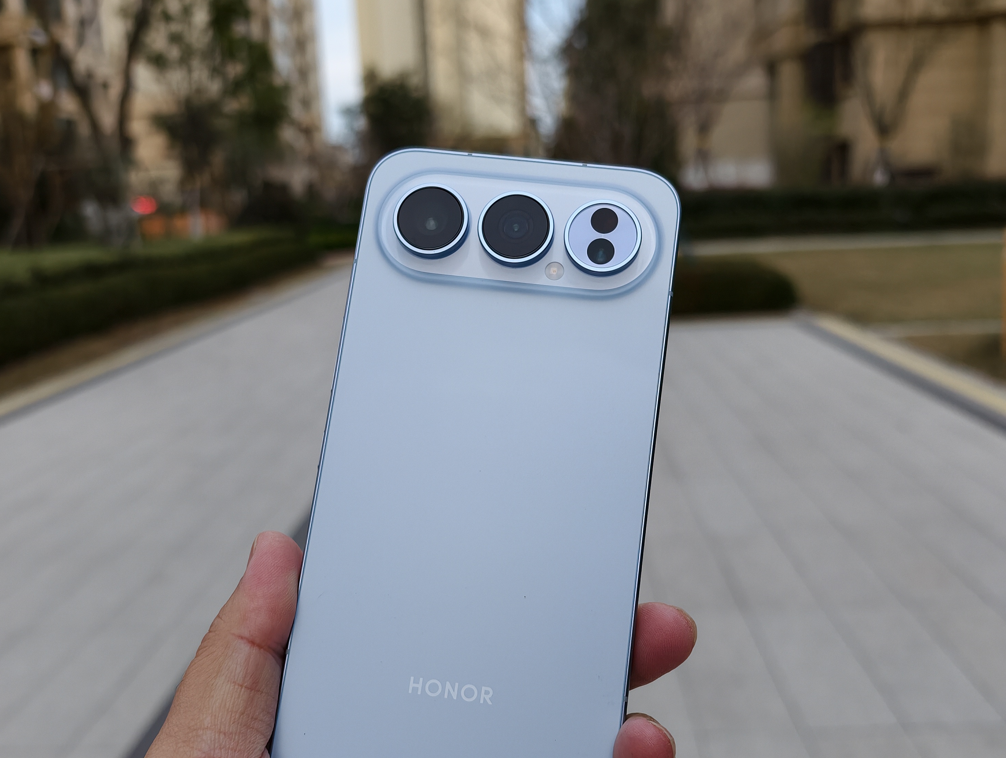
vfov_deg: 43.9
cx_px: 507
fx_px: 931
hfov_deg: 56.7
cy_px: 479
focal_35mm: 32
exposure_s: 1/100
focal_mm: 6.25
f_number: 1.68
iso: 145
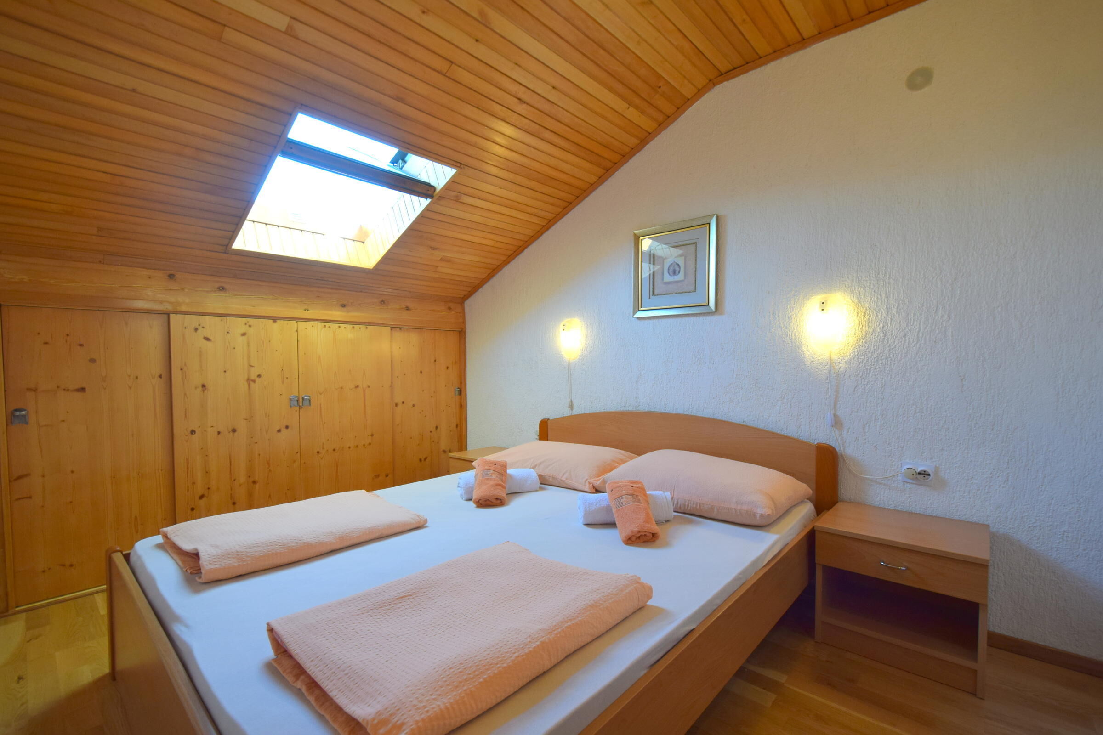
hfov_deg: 100.4
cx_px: 552
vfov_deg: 77.3
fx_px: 460
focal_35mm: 15
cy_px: 368
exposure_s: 1/80
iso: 400
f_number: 4.5
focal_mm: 10
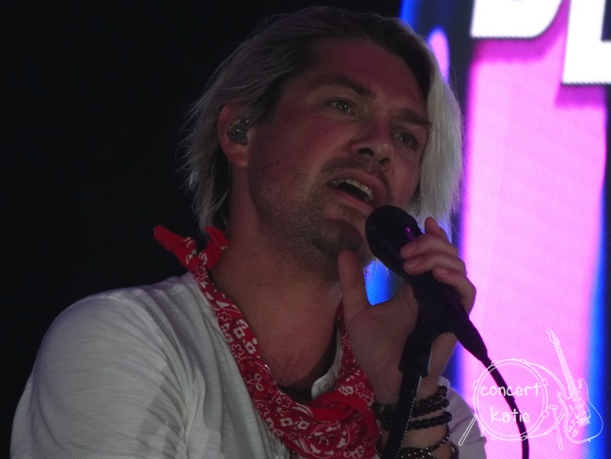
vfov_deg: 2.1
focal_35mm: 720
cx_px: 306
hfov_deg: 2.8
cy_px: 230
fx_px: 12713
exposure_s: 1/250
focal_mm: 118
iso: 640
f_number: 6.4
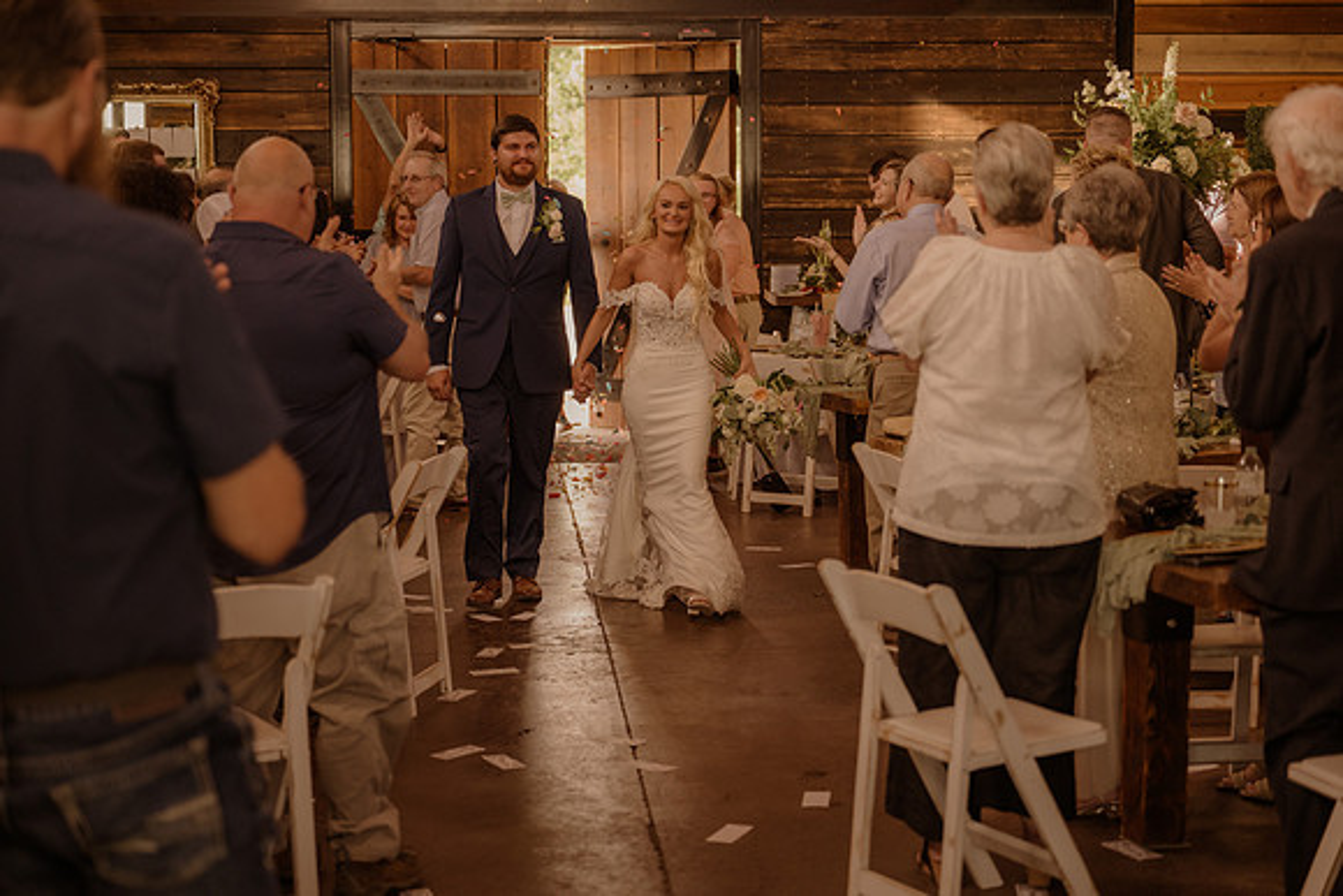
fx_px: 2302
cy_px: 448
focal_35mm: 62
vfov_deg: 22.0
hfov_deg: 32.5
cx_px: 672
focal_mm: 61
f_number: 2.8
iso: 1000
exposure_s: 1/320
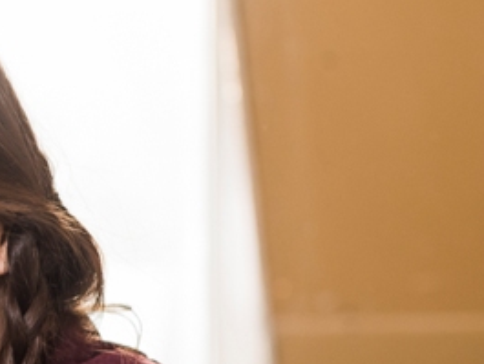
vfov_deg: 7.1
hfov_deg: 8.9
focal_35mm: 209
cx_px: -479
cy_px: 362
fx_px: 2924
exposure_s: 1/160
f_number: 2.8
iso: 400
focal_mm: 50
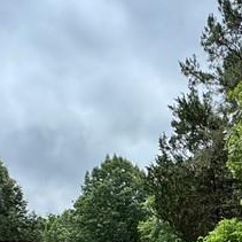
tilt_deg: -3.5
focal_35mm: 60
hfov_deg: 26.0
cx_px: 278
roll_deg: -0.4
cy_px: 314
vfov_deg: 24.9
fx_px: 475
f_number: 2.2
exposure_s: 1/749
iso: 40
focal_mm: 2.22
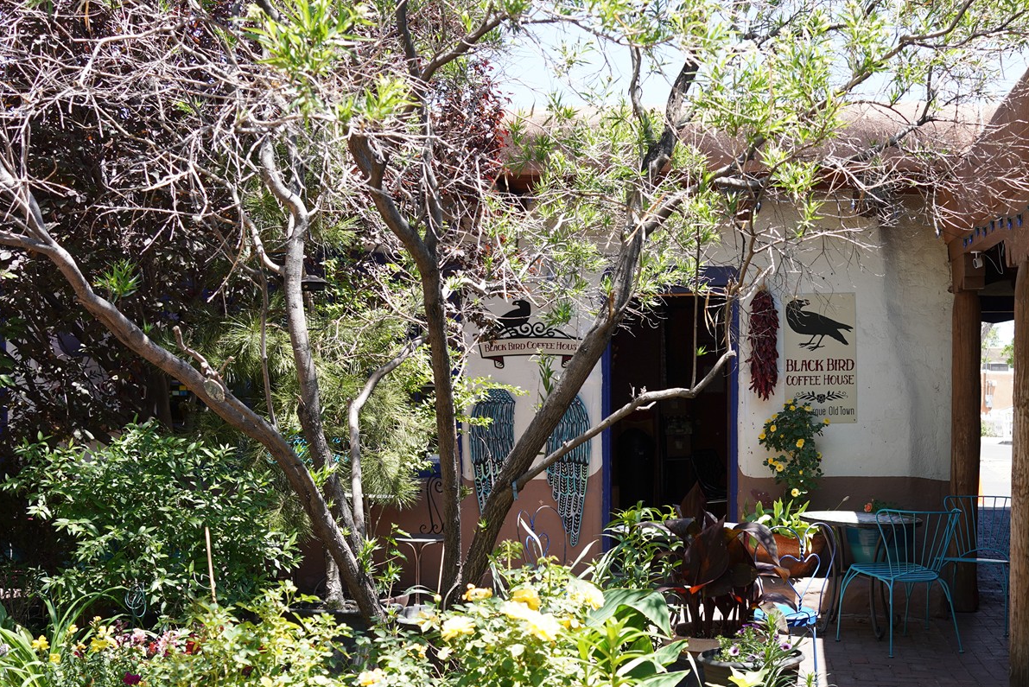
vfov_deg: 28.5
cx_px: 730
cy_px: 447
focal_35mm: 47
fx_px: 1344
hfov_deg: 41.1
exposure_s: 1/160
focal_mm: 28
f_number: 4.5
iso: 100
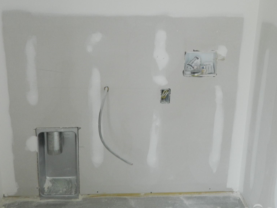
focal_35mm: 47
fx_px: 376
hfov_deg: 40.4
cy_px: 87
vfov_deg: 30.8
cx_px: 156
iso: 200
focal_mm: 6.2
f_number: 3.3
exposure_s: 1/40
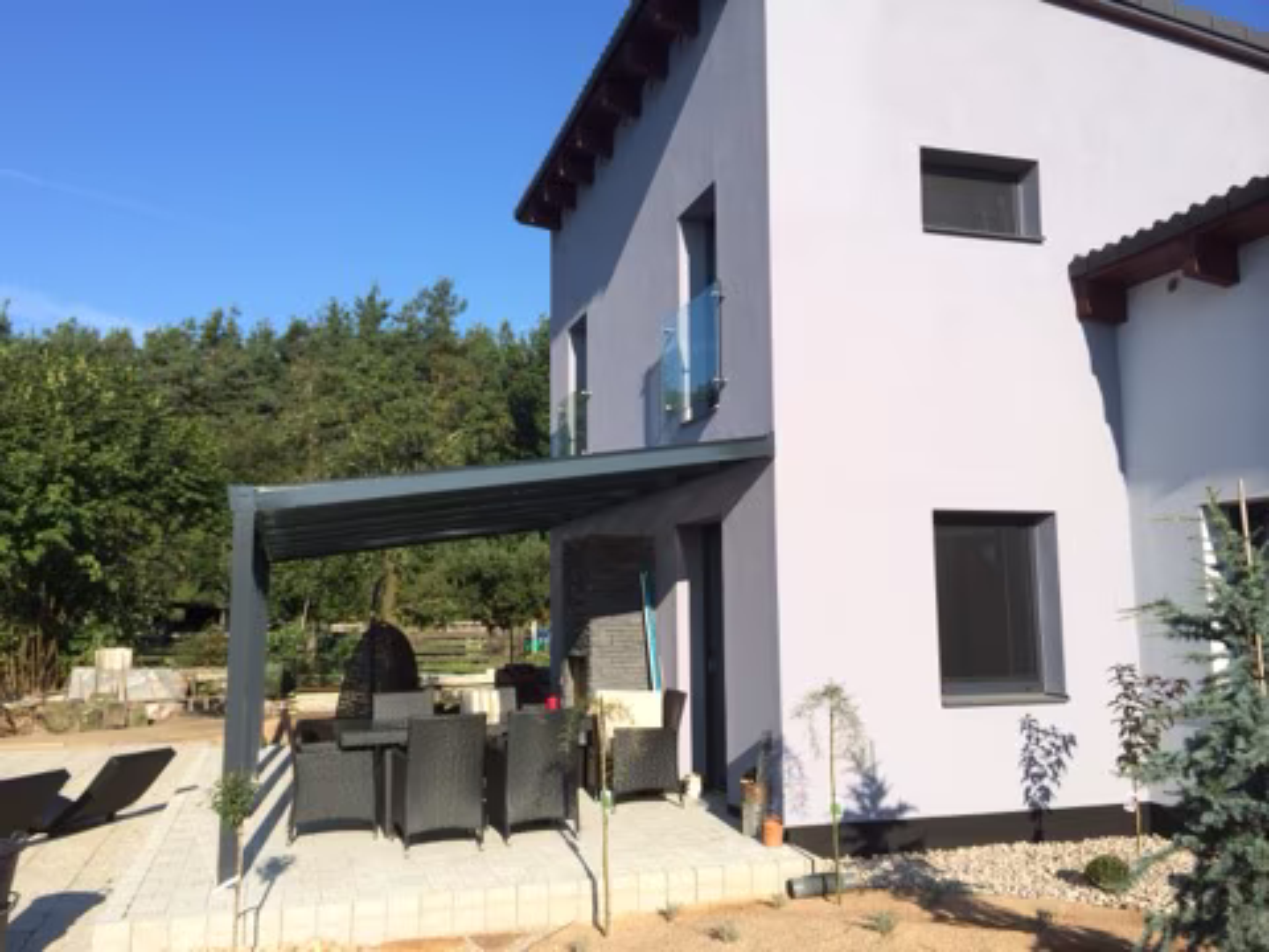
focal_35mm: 30
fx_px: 1100
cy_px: 476
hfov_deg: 60.0
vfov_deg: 46.8
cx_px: 634
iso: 32
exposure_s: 1/1866
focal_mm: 4.12
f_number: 2.2
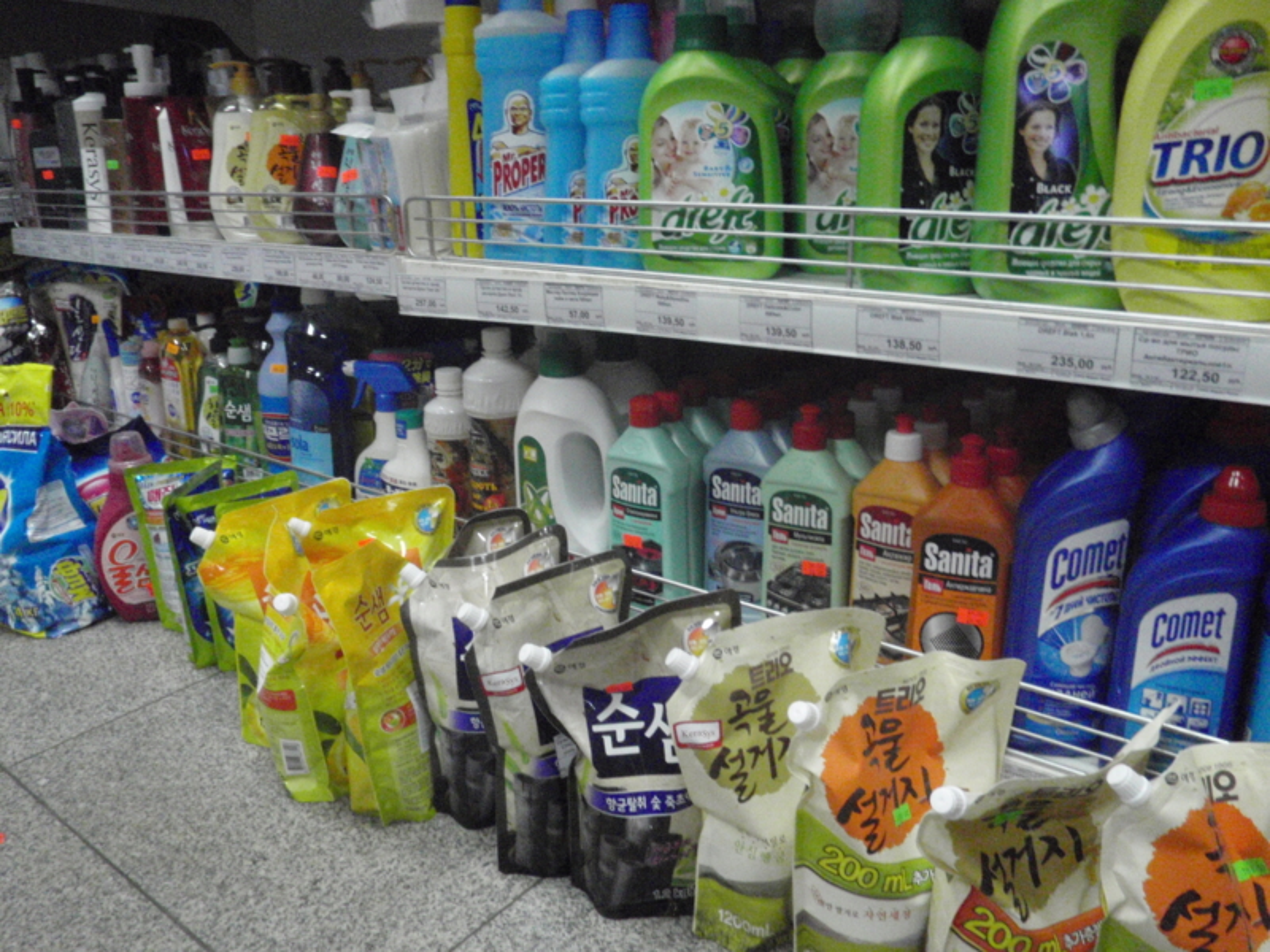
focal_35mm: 28
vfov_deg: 49.7
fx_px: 1027
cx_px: 635
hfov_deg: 63.4
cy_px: 476
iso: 800
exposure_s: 1/40
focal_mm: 5
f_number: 3.5
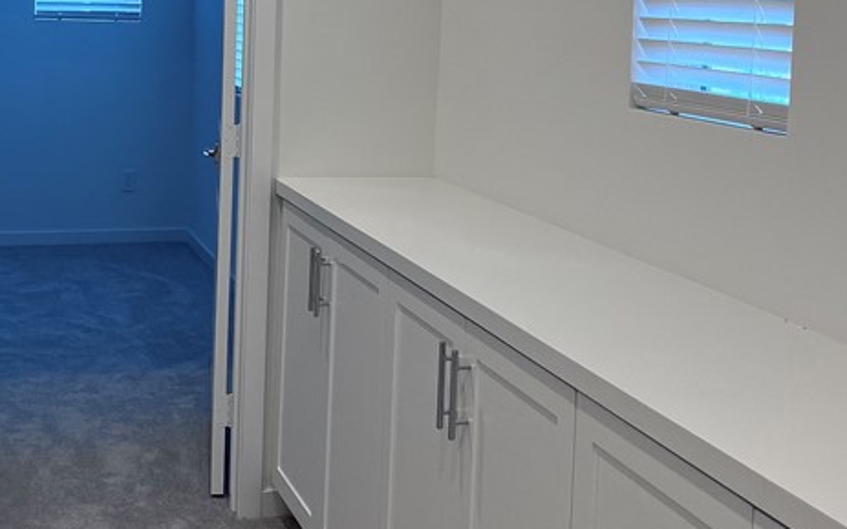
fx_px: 1408
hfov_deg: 33.5
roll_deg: -1.5
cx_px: 402
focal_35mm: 61
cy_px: 70
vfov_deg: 20.9
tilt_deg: -2.9
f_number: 1.6
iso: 100
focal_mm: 5.1
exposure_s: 1/120
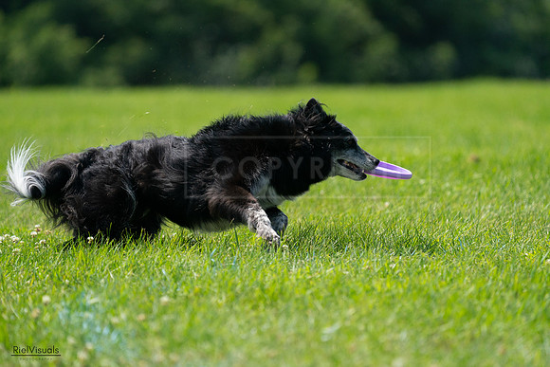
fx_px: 6571
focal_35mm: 430
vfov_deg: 3.2
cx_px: 275
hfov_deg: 4.8
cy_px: 184
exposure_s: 1/4000
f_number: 6.3
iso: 1250
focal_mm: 430
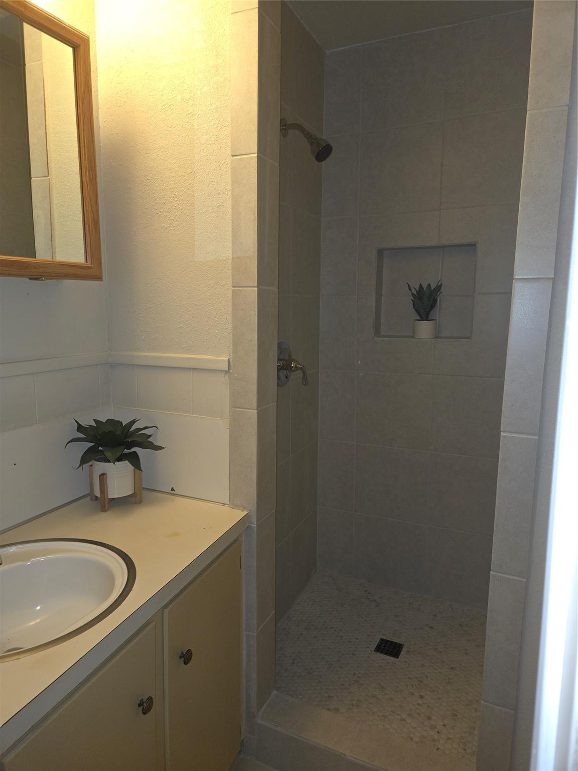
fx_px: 512
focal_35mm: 23
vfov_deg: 73.9
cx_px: 289
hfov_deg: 58.9
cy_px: 386
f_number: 1.8
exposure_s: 1/30
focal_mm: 5.4
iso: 100
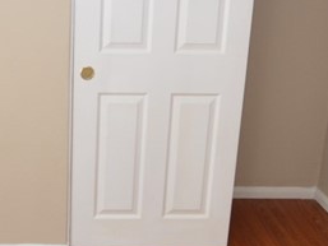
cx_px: 61
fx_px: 578
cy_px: 150
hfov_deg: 30.8
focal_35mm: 61
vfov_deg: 24.0
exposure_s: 1/80
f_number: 4.5
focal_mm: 10
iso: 400
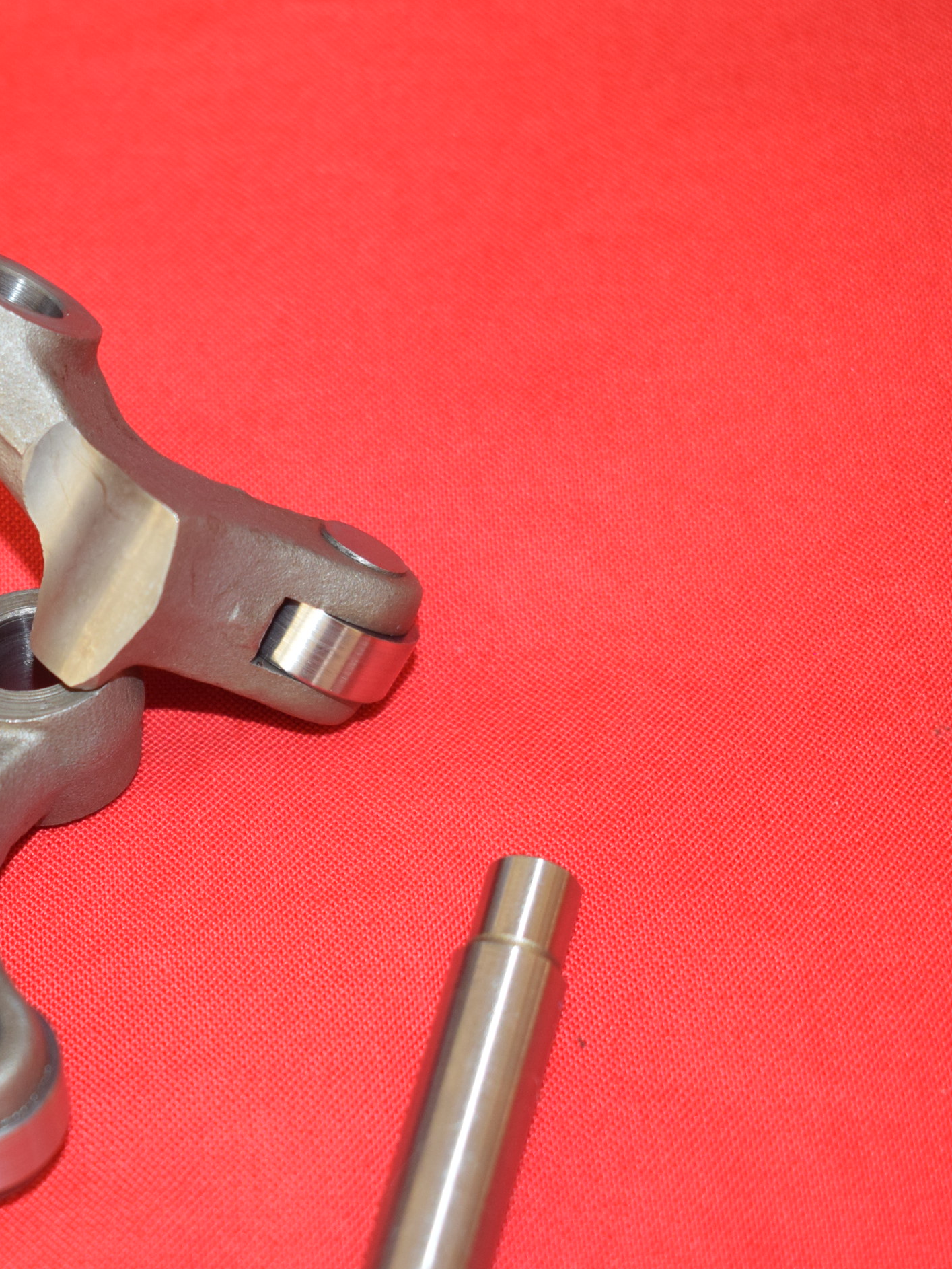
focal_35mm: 87
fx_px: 3189
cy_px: 612
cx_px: -10
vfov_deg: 22.5
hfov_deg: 16.6
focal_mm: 38
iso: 800
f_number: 5
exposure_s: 1/60
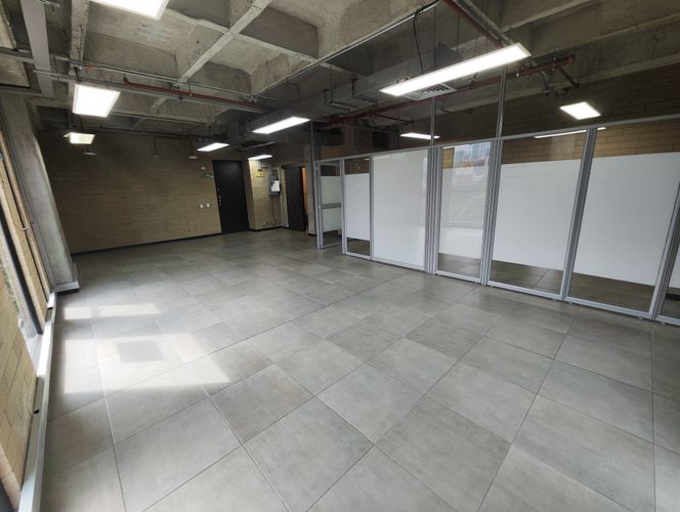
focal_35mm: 14
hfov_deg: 102.0
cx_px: 340
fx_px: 275
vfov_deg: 85.8
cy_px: 256
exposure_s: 1/60
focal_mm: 2.16
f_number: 2.2
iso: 72
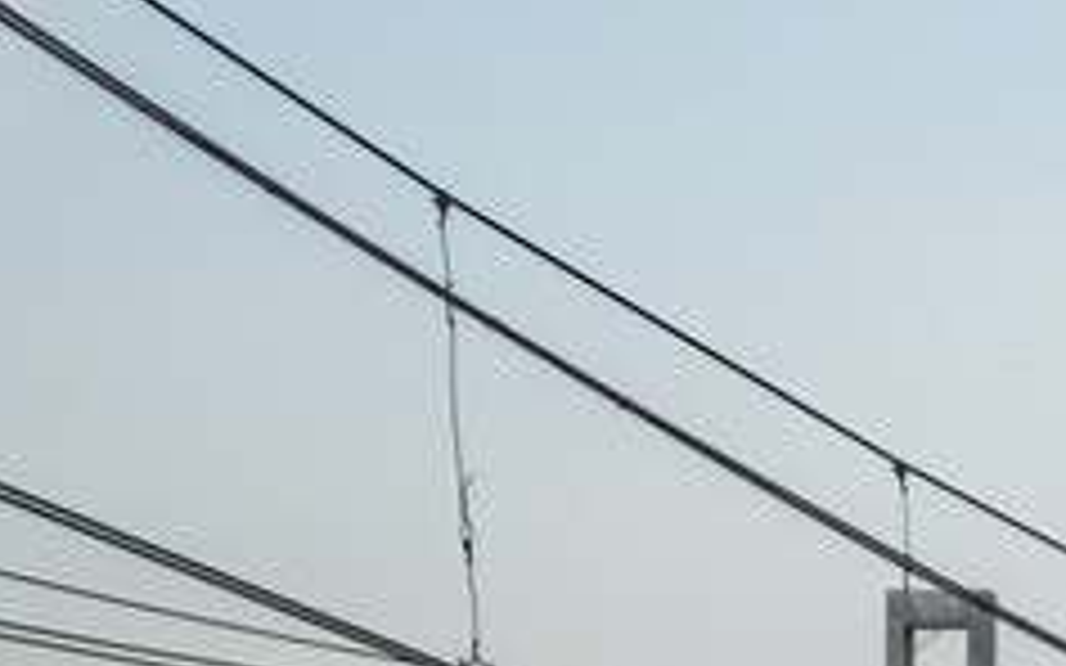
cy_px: 1863
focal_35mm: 533
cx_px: 1466
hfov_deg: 3.9
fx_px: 15488
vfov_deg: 2.4
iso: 200
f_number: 5.6
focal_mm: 55
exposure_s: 1/250
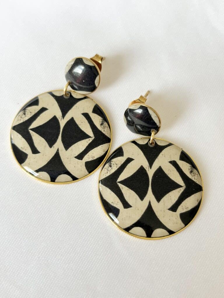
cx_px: 112
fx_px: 449
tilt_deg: -67.4
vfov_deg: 36.8
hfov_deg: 28.0
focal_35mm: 52
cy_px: 149
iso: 32
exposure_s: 1/225
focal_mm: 5.96
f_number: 1.6
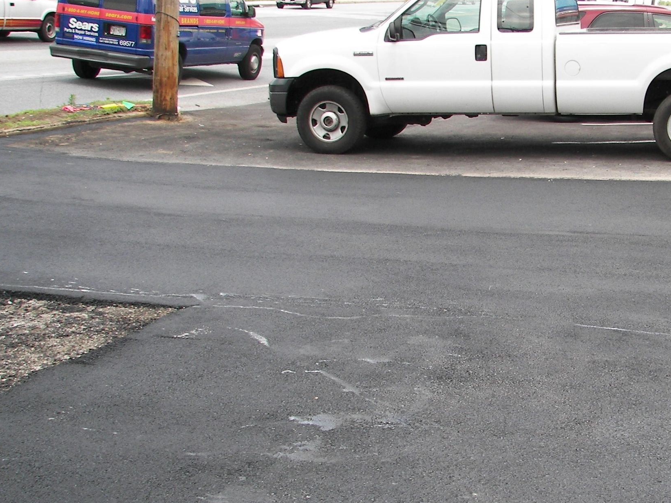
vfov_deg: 26.1
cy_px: 289
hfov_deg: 33.6
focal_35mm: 56
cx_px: 511
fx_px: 1085
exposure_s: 1/250
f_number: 2.8
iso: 50
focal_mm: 6
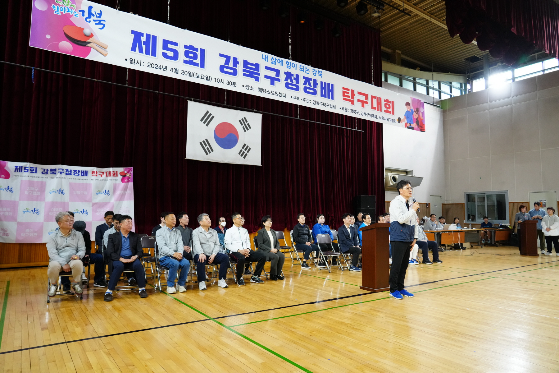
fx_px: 373
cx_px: 280
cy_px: 186
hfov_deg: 73.7
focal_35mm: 24
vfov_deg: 53.1
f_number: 4
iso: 3200
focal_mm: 24
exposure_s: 1/250
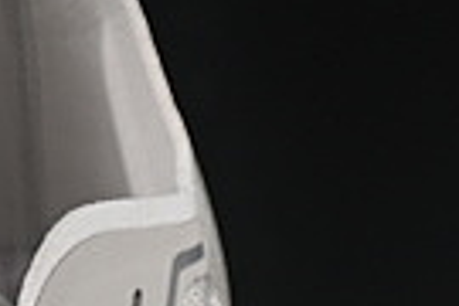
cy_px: 1047
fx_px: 7637
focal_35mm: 599
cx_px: 299
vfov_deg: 2.3
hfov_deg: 3.4
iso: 160
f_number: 8
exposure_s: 1/80
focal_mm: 50
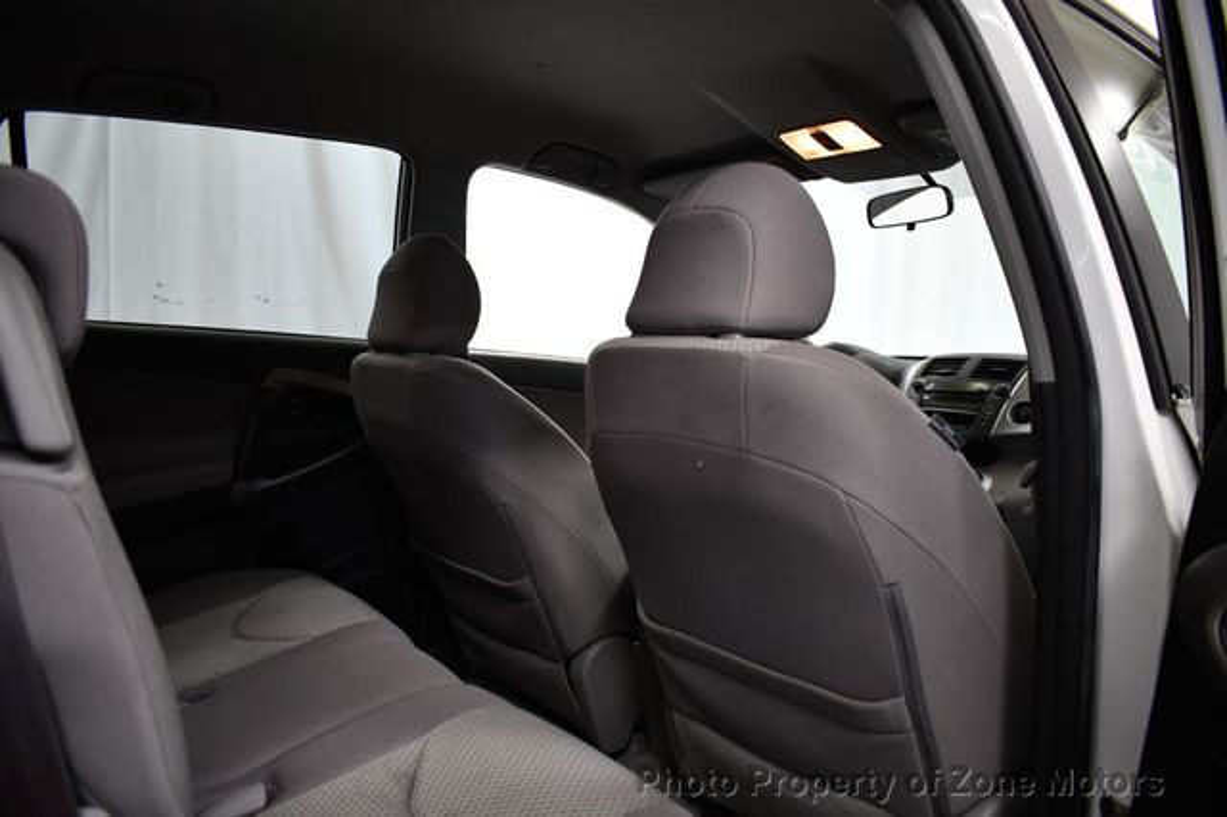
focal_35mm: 27
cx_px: 614
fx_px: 920
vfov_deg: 47.9
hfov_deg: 67.4
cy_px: 408
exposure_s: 1/125
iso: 1800
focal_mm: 18
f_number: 3.5
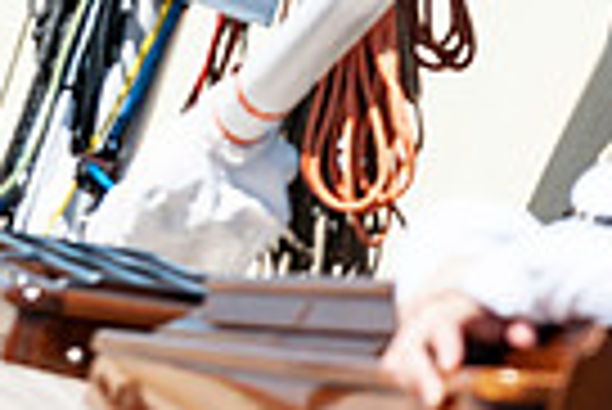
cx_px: 1166
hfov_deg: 6.8
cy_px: -392
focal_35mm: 296
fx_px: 5037
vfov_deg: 4.6
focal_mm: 66
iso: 250
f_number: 5
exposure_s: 1/3200
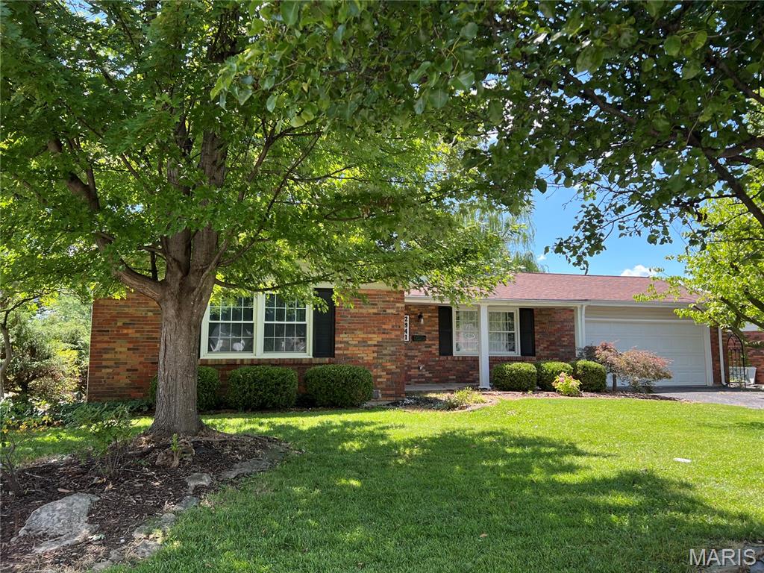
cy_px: 286
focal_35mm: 26
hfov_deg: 67.3
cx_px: 382
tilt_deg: +7.0
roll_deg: +0.6
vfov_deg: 53.1
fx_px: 574
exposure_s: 1/718
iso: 50
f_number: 1.5
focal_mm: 5.7
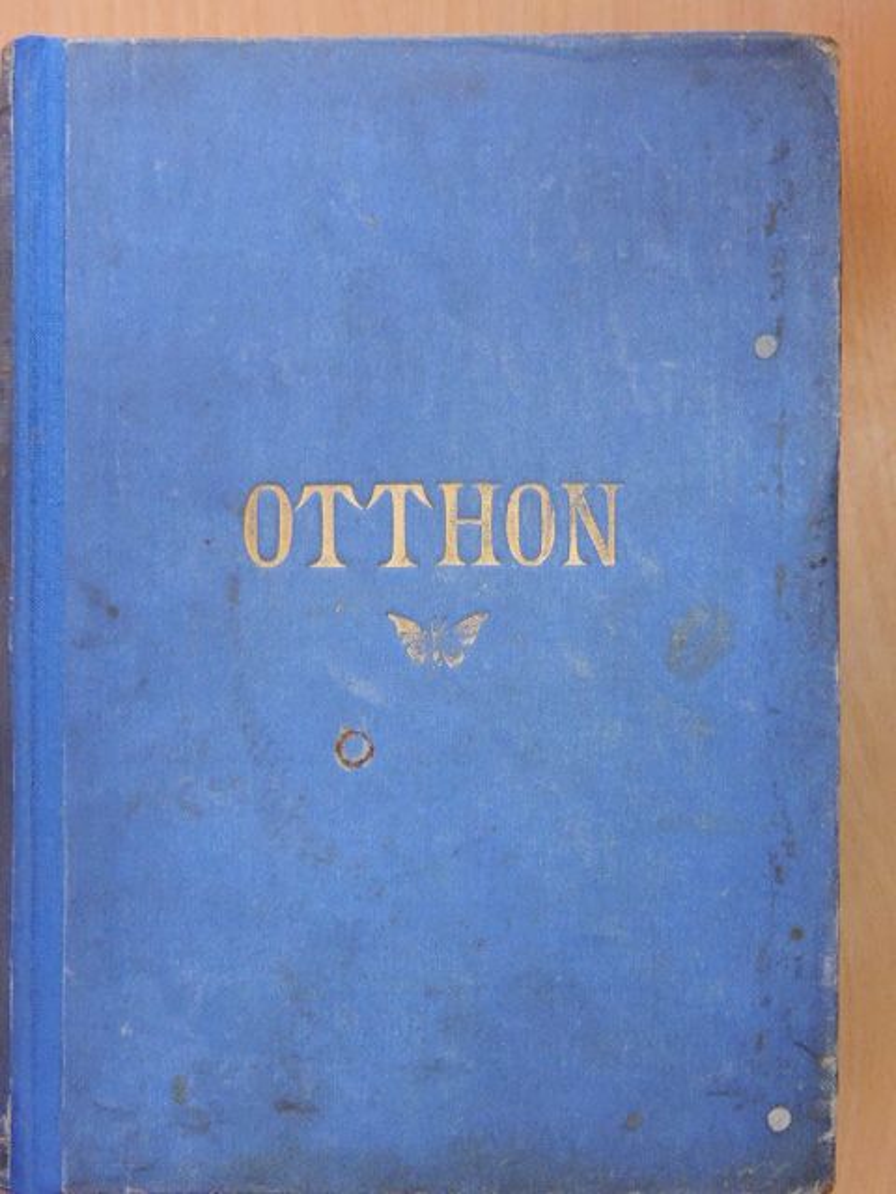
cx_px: 448
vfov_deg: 34.9
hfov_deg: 26.6
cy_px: 597
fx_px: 1898
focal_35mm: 55
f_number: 4
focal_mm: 9.9
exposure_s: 1/80
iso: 1600
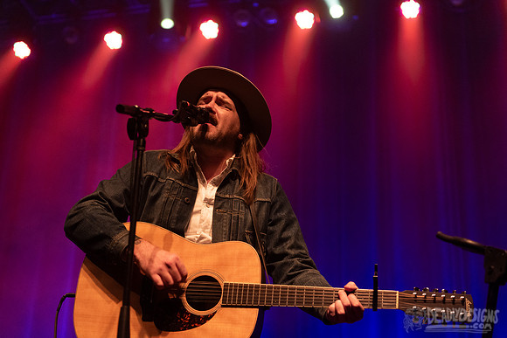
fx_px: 986
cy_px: 169
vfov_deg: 19.5
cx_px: 254
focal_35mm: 70
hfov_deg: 28.8
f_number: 3.2
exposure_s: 1/160
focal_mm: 70
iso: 2500
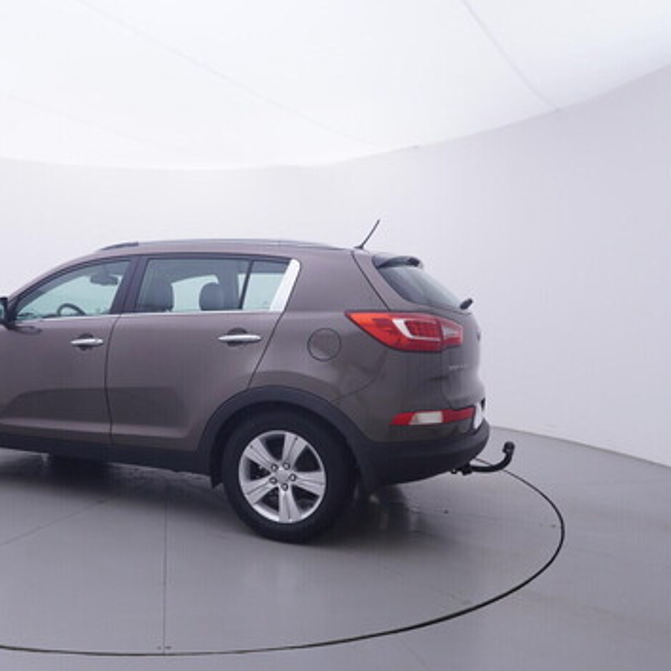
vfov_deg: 54.6
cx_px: 181
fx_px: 650
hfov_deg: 52.5
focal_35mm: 30
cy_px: 346
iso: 200
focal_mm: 15
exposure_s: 1/80
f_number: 5
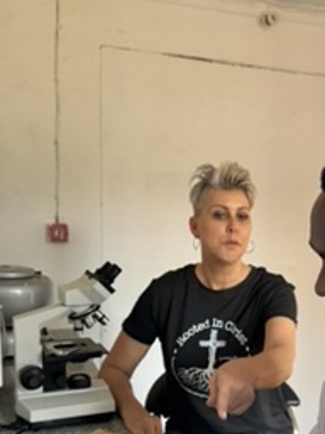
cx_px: 215
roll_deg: -1.6
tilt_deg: -11.9
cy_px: 310
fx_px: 563
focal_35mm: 45
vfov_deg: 41.2
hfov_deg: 31.9
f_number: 1.78
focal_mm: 6.76
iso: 200
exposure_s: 1/61
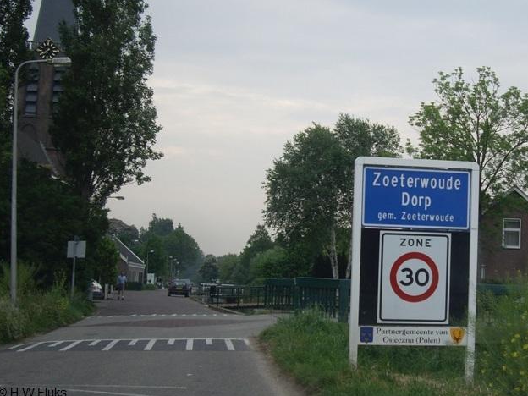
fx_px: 595
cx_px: 263
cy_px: 201
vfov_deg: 36.8
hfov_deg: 47.9
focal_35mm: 39
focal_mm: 7.9
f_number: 2.8
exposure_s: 1/160
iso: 100
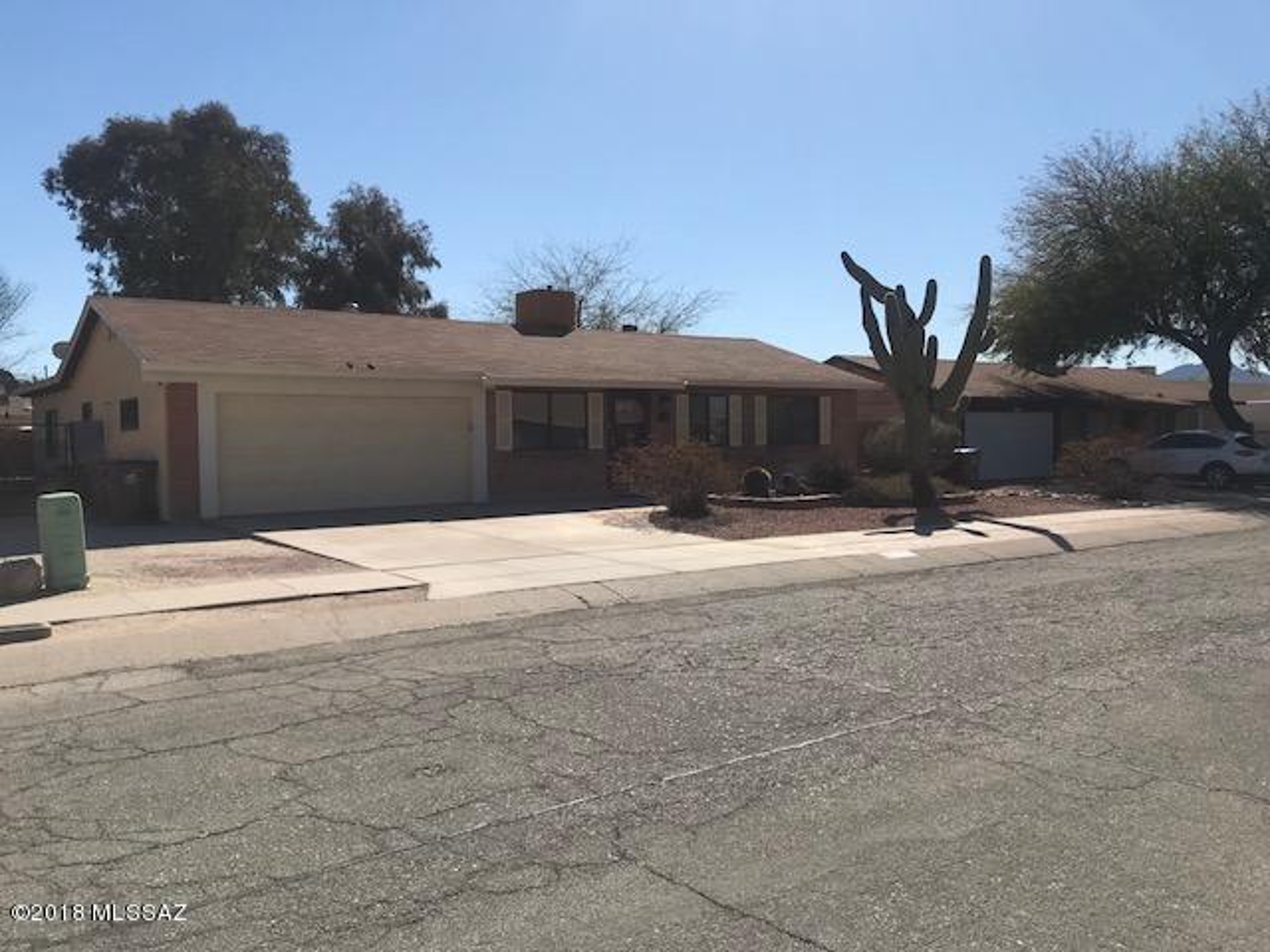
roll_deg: +0.7
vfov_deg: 49.7
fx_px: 1027
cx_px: 635
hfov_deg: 63.4
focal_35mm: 28
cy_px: 476
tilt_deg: -3.3
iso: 20
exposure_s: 1/4566
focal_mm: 3.99
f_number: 1.8
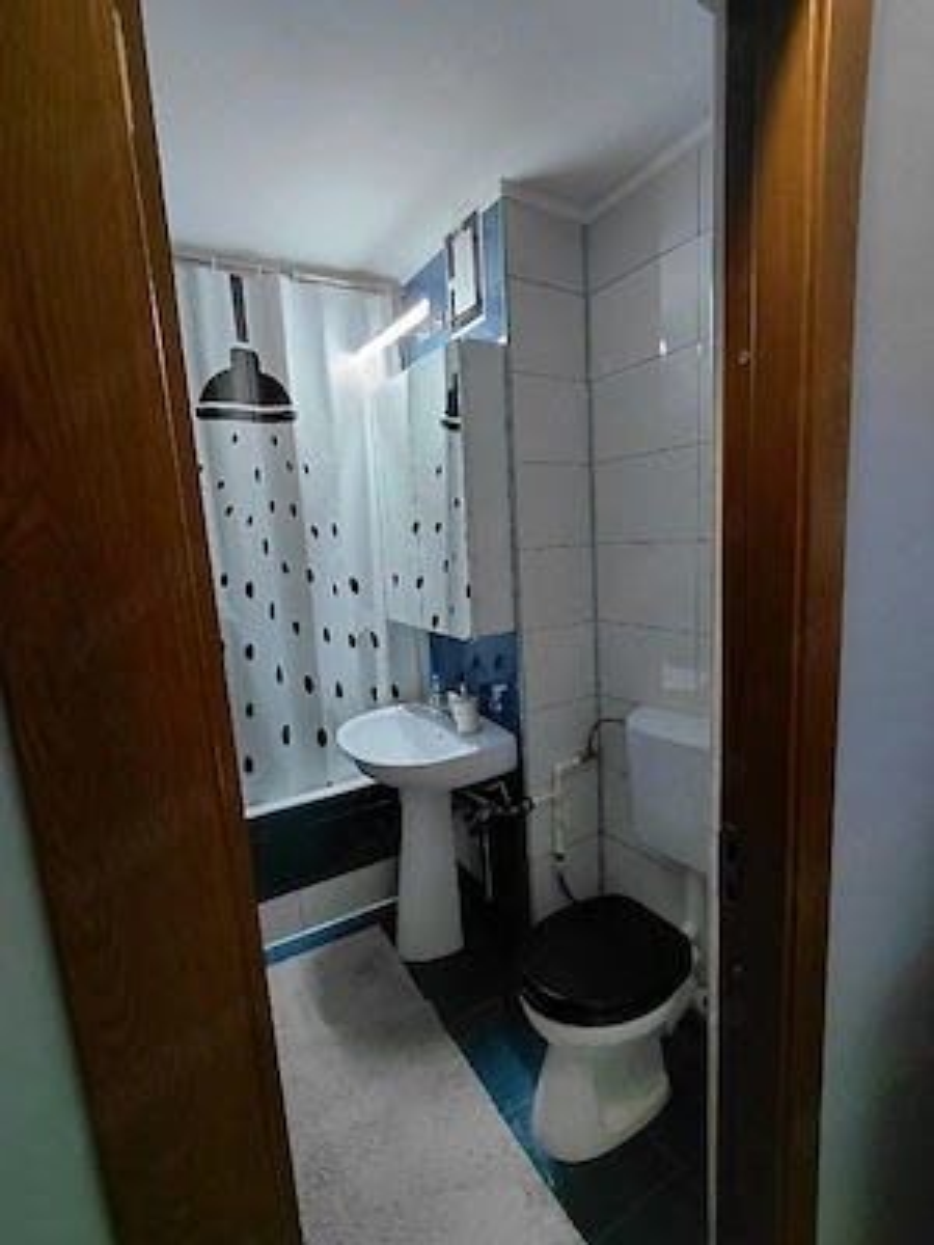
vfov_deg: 94.5
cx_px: 467
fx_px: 576
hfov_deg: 78.1
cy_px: 622
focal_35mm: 16
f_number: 2.2
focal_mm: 1.64
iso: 250
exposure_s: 1/60.2
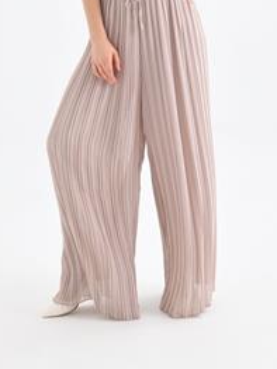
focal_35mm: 79
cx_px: 135
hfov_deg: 18.6
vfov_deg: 24.2
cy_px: 56
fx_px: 844
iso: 160
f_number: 6.3
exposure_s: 1/125
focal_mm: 48
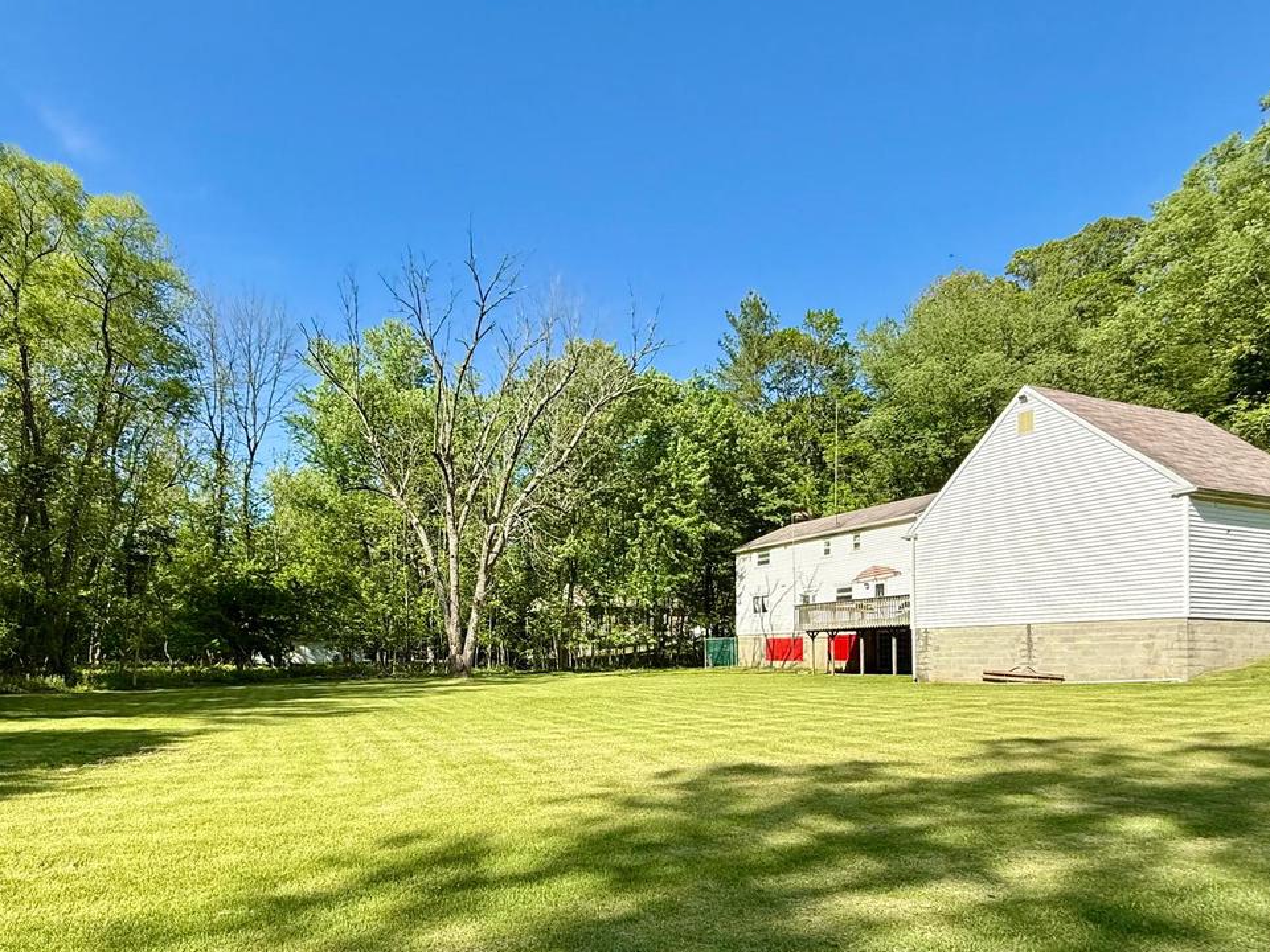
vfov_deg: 61.6
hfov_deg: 77.7
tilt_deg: +0.5
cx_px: 486
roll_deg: +0.1
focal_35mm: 21
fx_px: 770
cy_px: 651
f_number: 2.2
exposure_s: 1/1464
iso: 64
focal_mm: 2.22
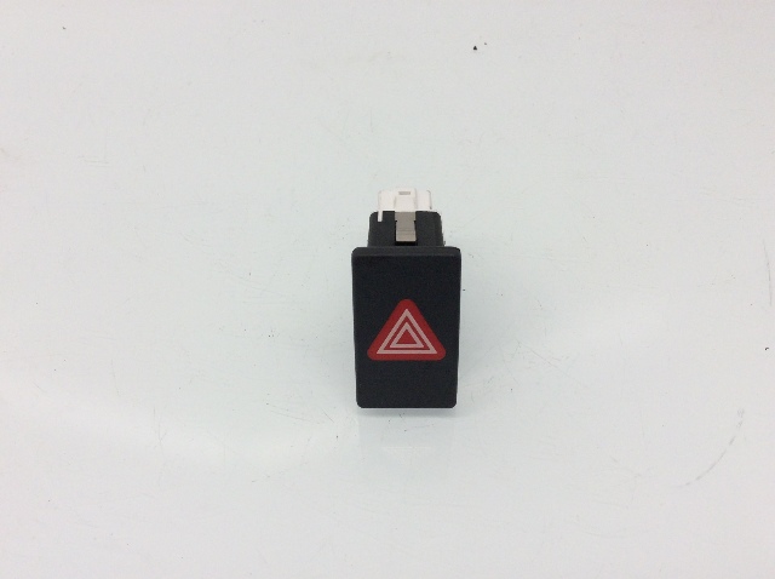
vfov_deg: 44.1
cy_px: 290
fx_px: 715
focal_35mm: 32
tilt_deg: -41.9
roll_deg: +0.9
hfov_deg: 56.9
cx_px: 388
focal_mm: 3.3
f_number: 2.4
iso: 50
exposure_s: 1/120
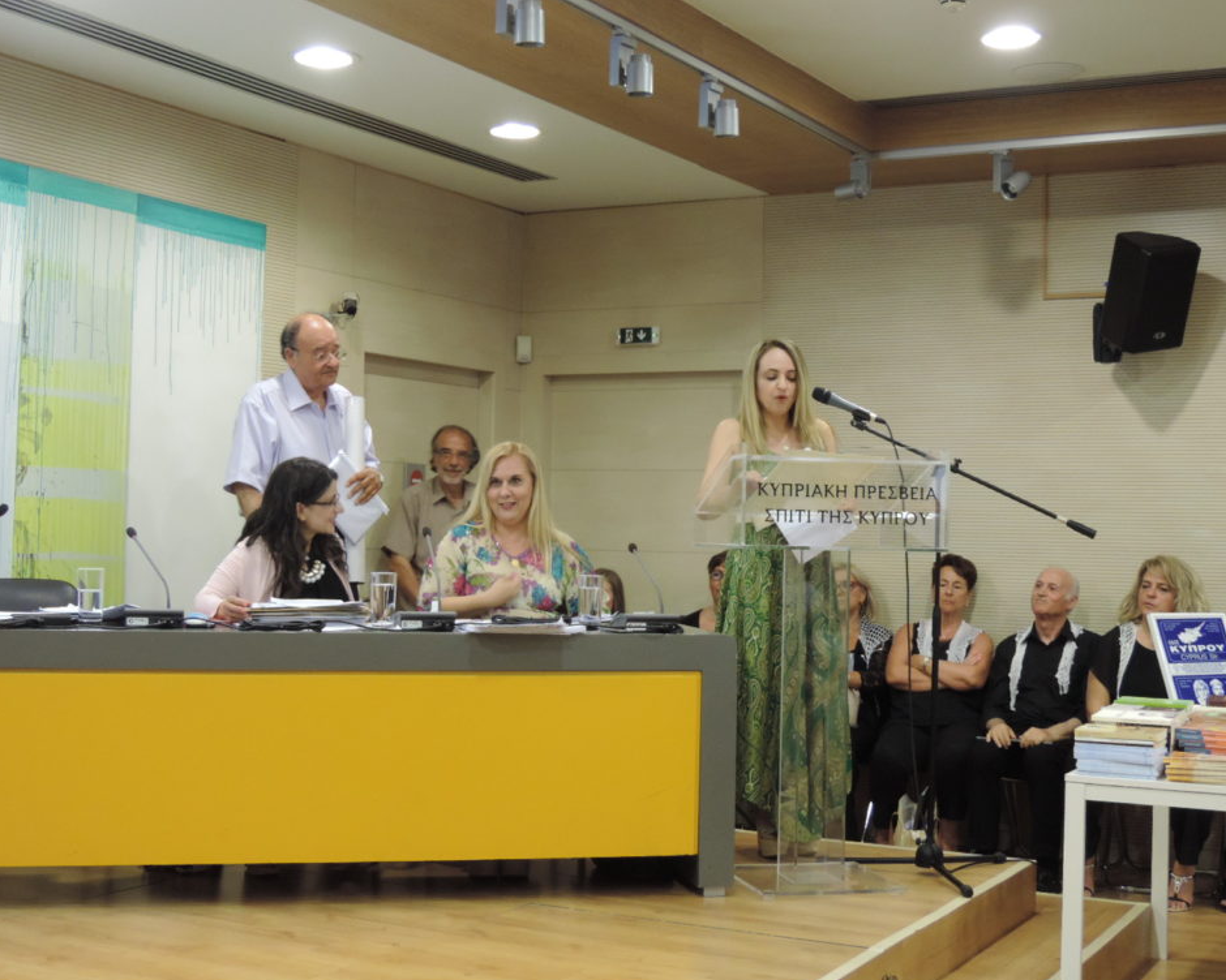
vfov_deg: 30.3
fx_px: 1814
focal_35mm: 50
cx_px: 600
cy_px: 489
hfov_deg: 37.3
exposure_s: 1/20
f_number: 3.5
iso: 400
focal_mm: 8.3
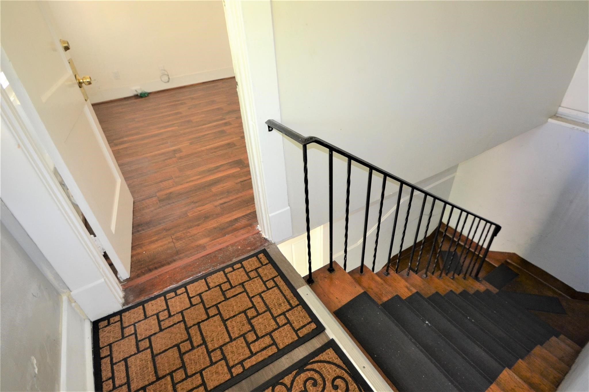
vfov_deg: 69.6
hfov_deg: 92.4
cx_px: 294
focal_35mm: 17
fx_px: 282
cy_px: 196
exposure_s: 1/60
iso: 1250
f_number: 3.5
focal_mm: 11.5
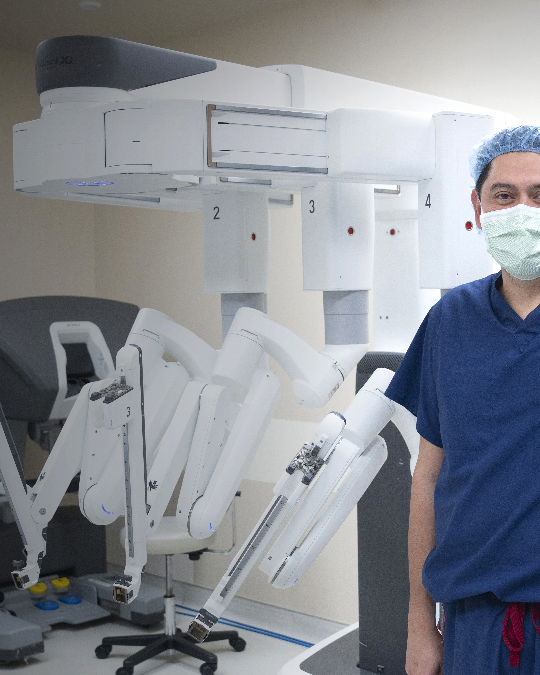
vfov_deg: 36.7
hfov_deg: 29.5
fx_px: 1019
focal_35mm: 51
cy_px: 339
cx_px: 350
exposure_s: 1/160
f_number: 3.5
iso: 320
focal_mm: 24
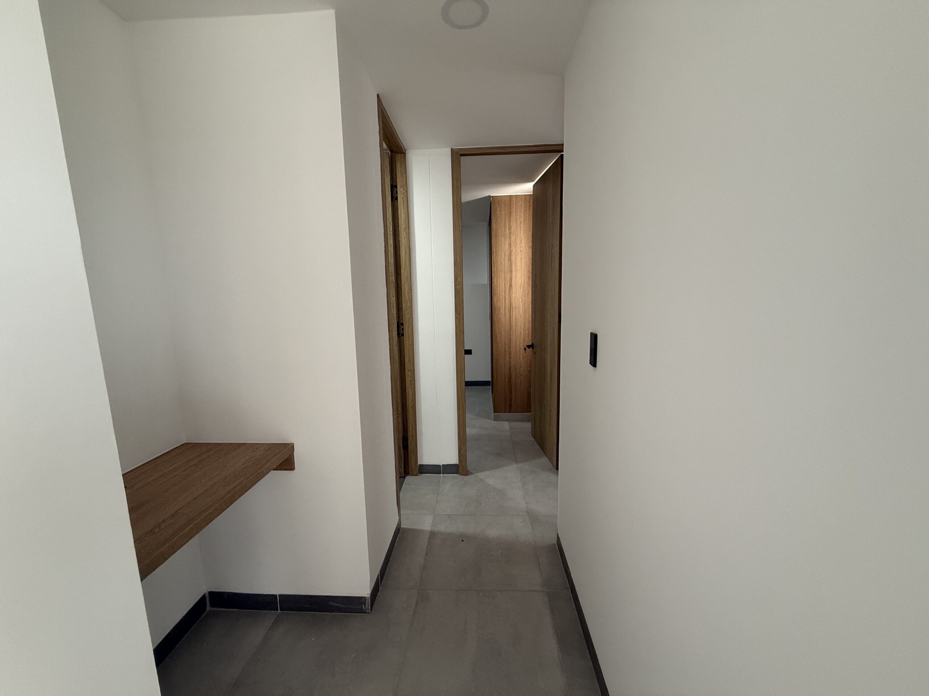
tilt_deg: -7.6
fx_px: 376
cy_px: 348
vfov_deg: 85.7
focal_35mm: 14
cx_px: 464
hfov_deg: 102.1
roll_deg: +0.4
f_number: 2.2
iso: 320
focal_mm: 2.22
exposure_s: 1/69
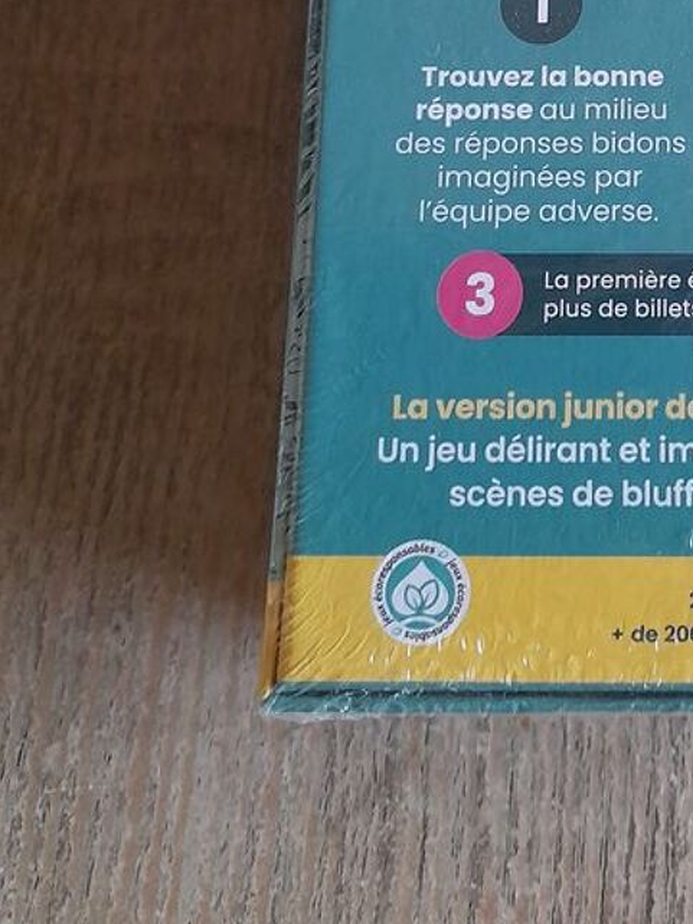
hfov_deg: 26.3
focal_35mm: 52
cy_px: 5
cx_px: 719
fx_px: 1388
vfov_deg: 33.7
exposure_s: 1/50
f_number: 2
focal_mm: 4.6
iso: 400
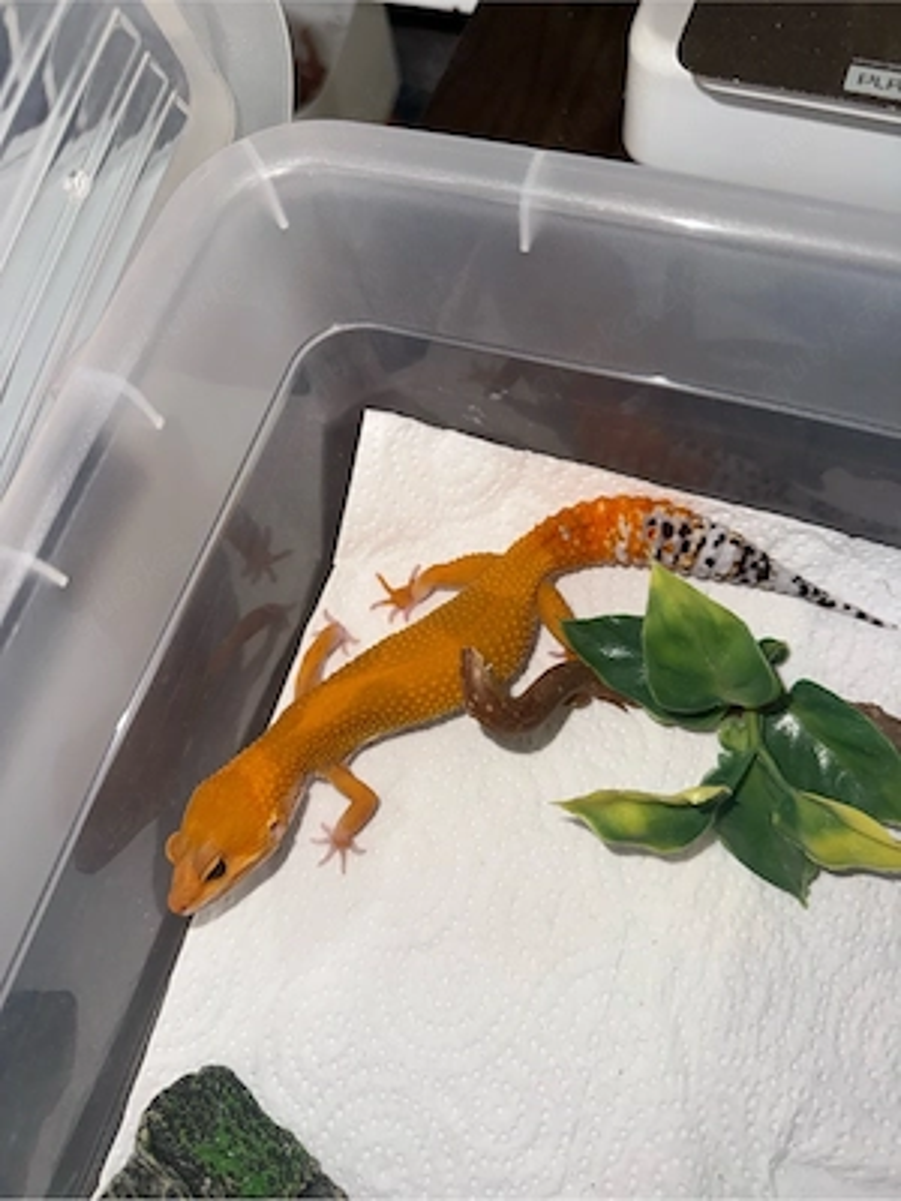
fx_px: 833
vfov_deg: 71.6
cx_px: 450
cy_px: 600
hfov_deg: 56.8
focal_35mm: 24
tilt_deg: -68.2
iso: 50
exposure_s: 1/37
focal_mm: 6.76
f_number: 1.78
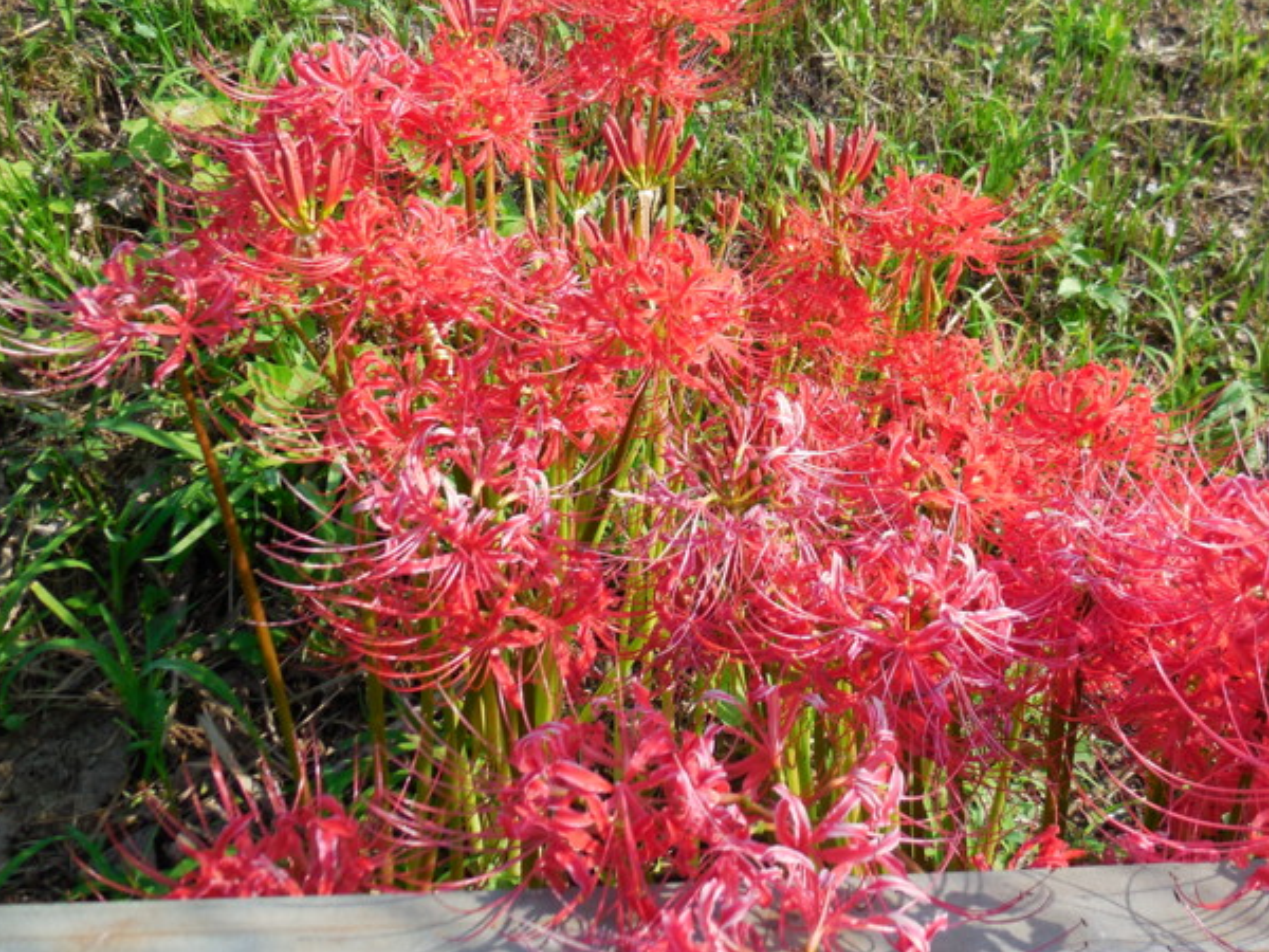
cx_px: 831
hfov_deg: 46.2
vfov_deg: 35.6
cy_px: 324
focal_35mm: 40
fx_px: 1466
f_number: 3.2
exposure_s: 1/640
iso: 125
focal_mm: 5.3
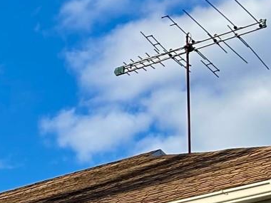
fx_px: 1096
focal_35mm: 140
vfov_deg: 9.8
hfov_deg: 13.2
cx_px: -152
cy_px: 417
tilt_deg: +11.1
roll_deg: -2.4
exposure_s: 1/2353
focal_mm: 5.7
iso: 50
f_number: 1.5
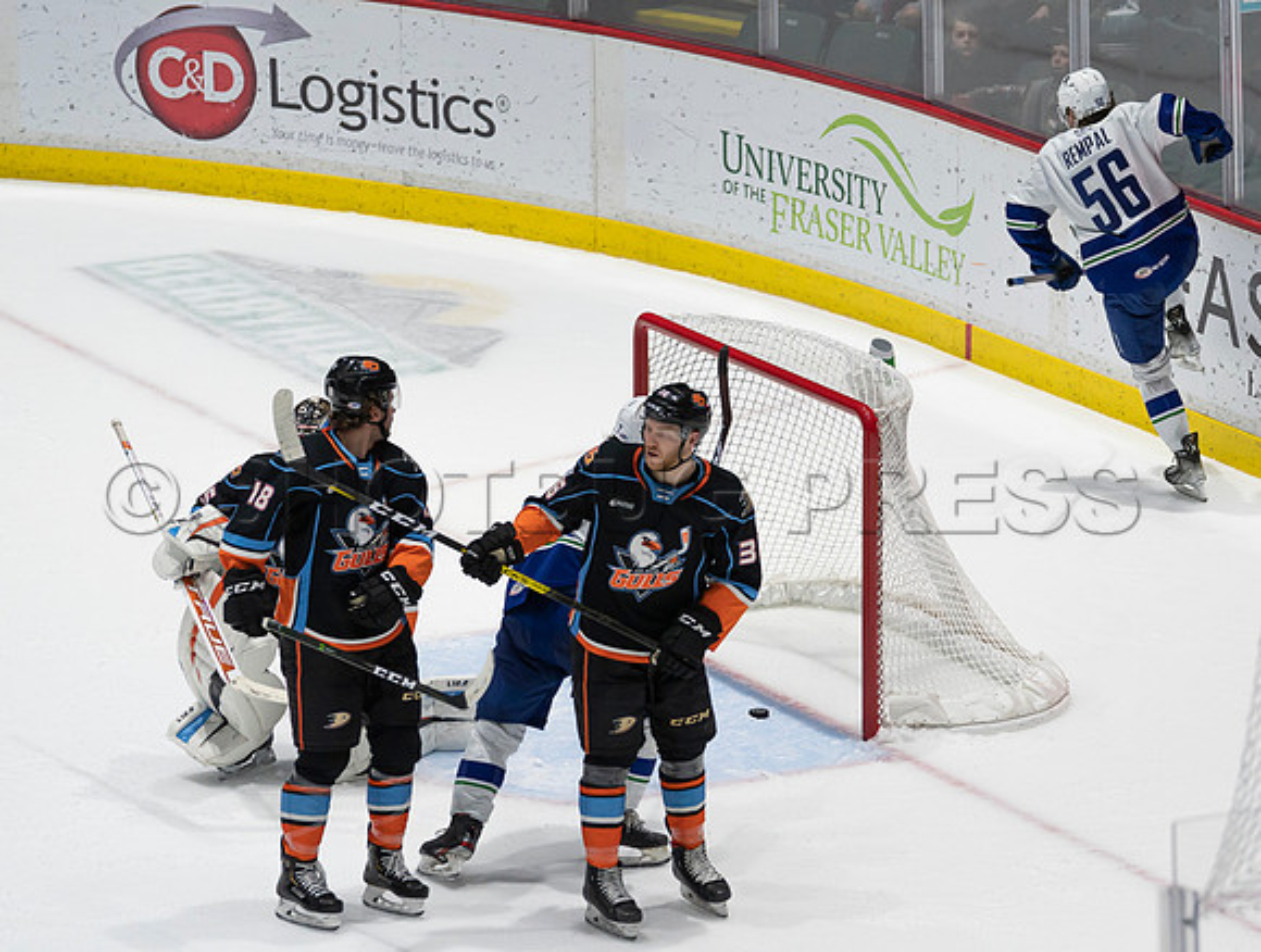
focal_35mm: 236
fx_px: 8617
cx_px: 835
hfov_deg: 8.4
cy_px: 502
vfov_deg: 6.3
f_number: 4
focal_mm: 159
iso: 1250
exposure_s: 1/800
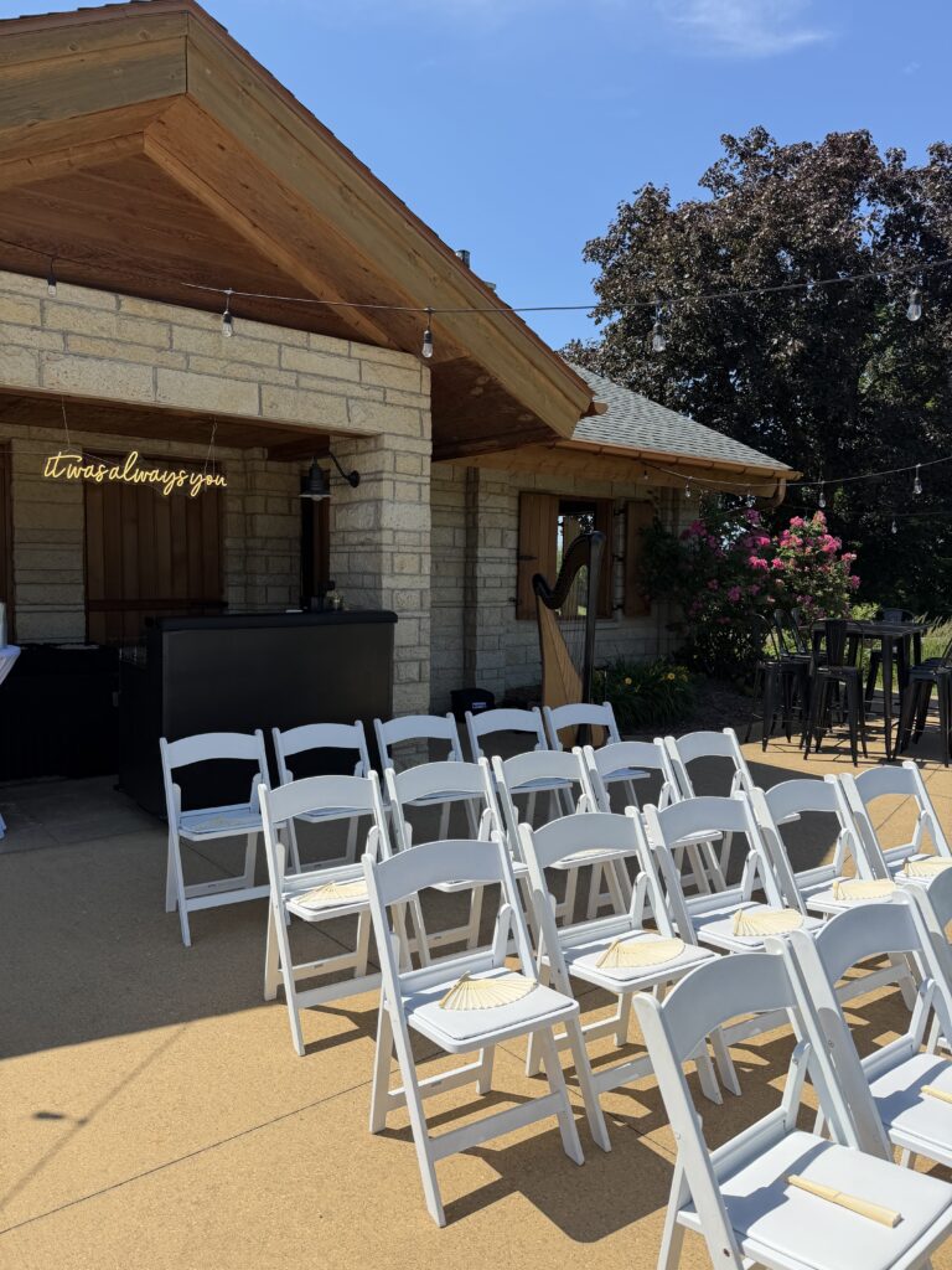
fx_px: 880
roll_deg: -2.1
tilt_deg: -2.9
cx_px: 476
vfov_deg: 71.6
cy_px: 635
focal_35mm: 24
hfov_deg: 56.8
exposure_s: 1/4405
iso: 80
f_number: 1.78
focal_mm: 6.76
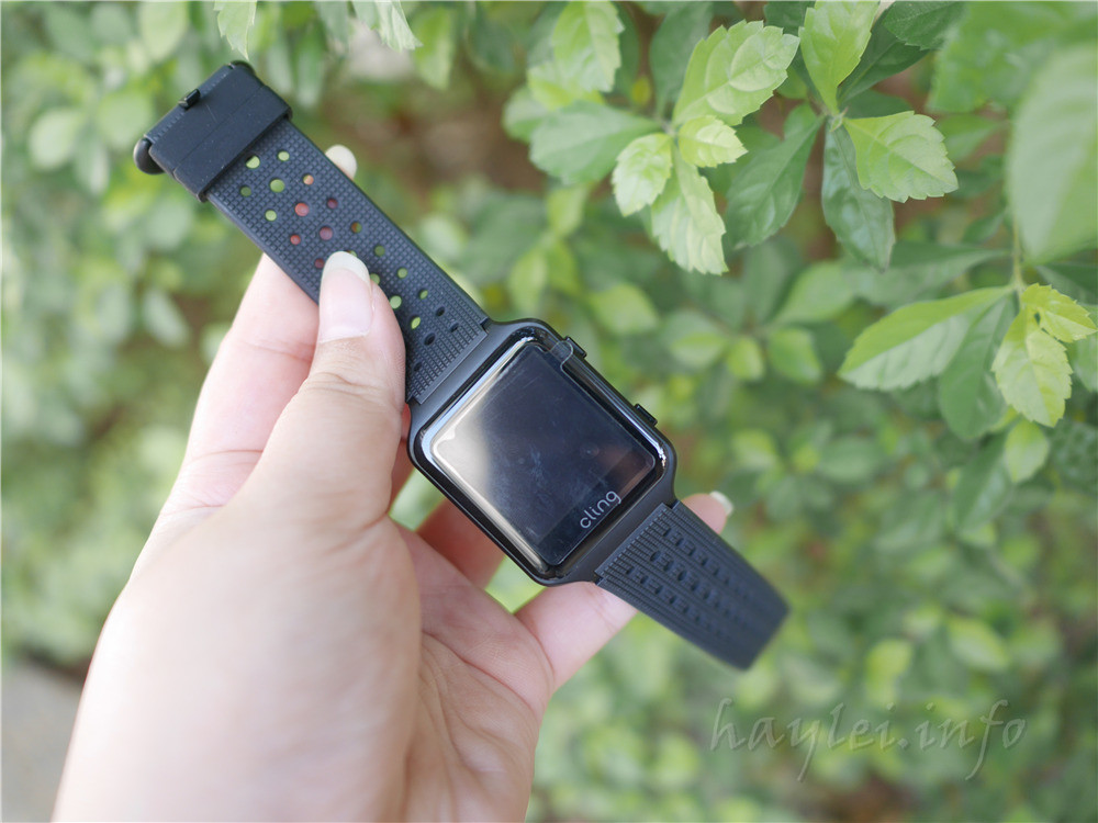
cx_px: 549
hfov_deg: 60.0
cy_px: 412
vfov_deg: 46.8
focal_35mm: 30
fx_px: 952
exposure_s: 1/80
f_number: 1.7
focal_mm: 15
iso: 200
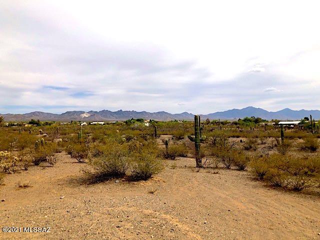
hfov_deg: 63.4
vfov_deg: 49.7
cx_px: 160
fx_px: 259
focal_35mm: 28
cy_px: 120
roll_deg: +1.9
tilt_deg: +0.9
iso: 25
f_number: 1.8
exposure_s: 1/3745
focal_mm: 3.99
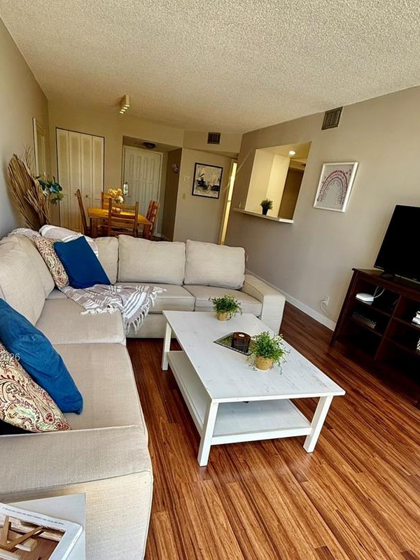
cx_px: 206
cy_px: 358
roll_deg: -9.5
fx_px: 340
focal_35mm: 21
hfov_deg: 63.4
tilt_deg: -25.4
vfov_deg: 77.2
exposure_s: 1/120
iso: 100
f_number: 2.2
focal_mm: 2.22
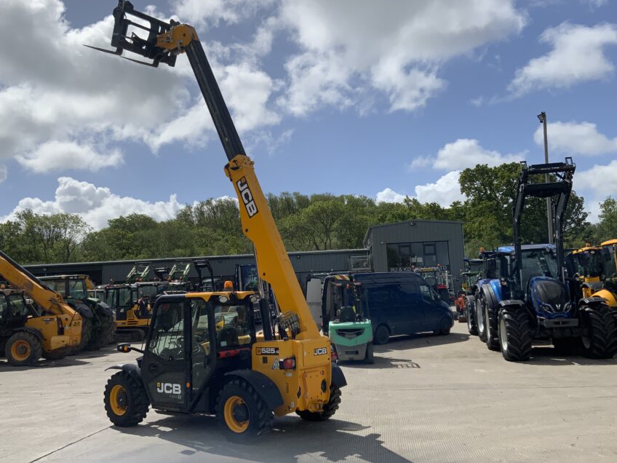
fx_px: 624
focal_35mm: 35
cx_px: 285
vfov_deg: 40.7
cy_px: 226
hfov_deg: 52.6
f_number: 1.8
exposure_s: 1/5814
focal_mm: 3
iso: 20
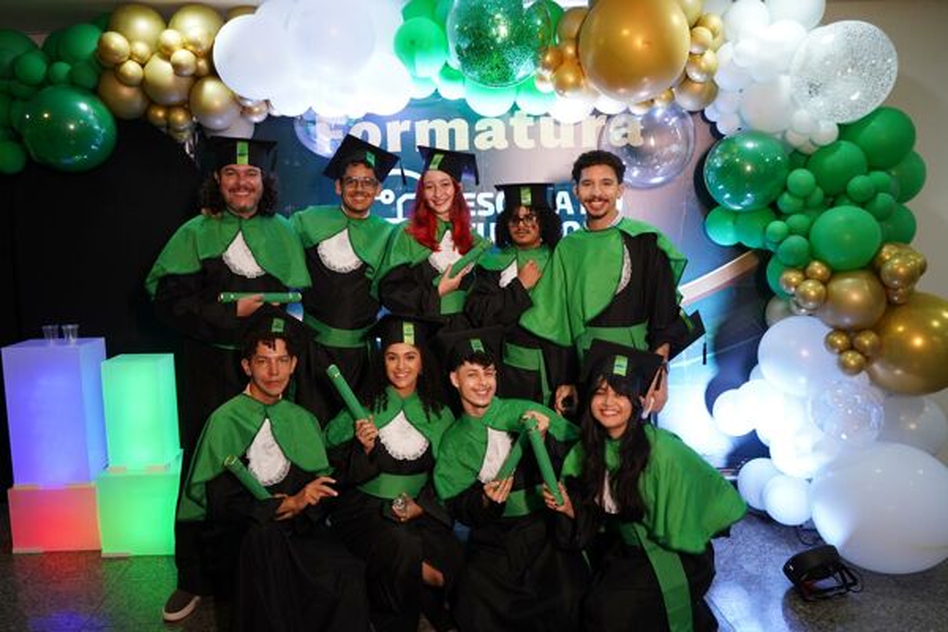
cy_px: 316
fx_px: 764
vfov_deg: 45.0
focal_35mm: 29
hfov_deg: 63.7
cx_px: 474
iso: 1600
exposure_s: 1/100
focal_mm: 29
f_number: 3.5
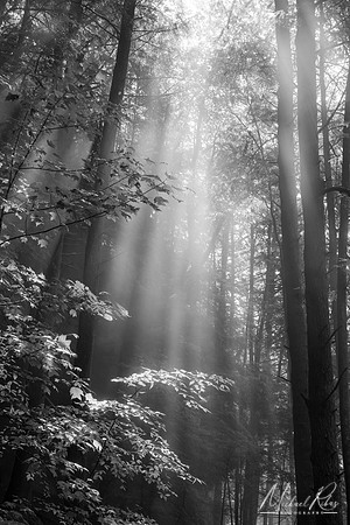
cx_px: 175
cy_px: 262
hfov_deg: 19.5
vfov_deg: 28.8
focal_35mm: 70
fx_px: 1021
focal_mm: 70
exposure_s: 1/10
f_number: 11
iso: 100
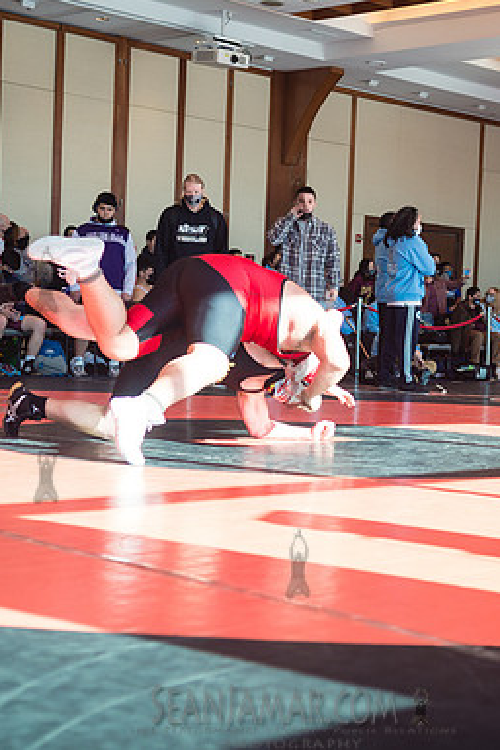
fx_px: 1396
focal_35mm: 67
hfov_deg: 20.2
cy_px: 427
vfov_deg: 30.0
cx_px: 373
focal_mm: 35
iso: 400
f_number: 2.8
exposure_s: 1/400
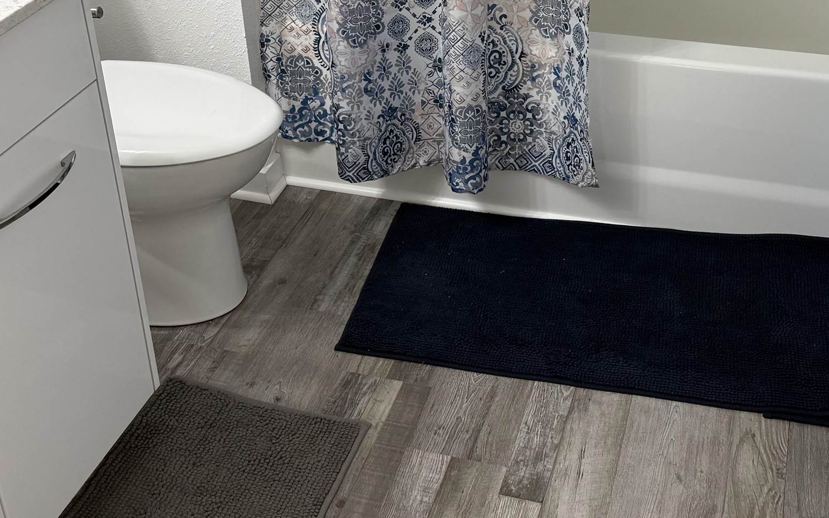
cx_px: 457
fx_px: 1152
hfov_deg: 39.5
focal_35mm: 51
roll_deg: +3.2
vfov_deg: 24.7
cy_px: 64
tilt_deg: -26.3
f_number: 1.78
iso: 200
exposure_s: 1/120
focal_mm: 6.76
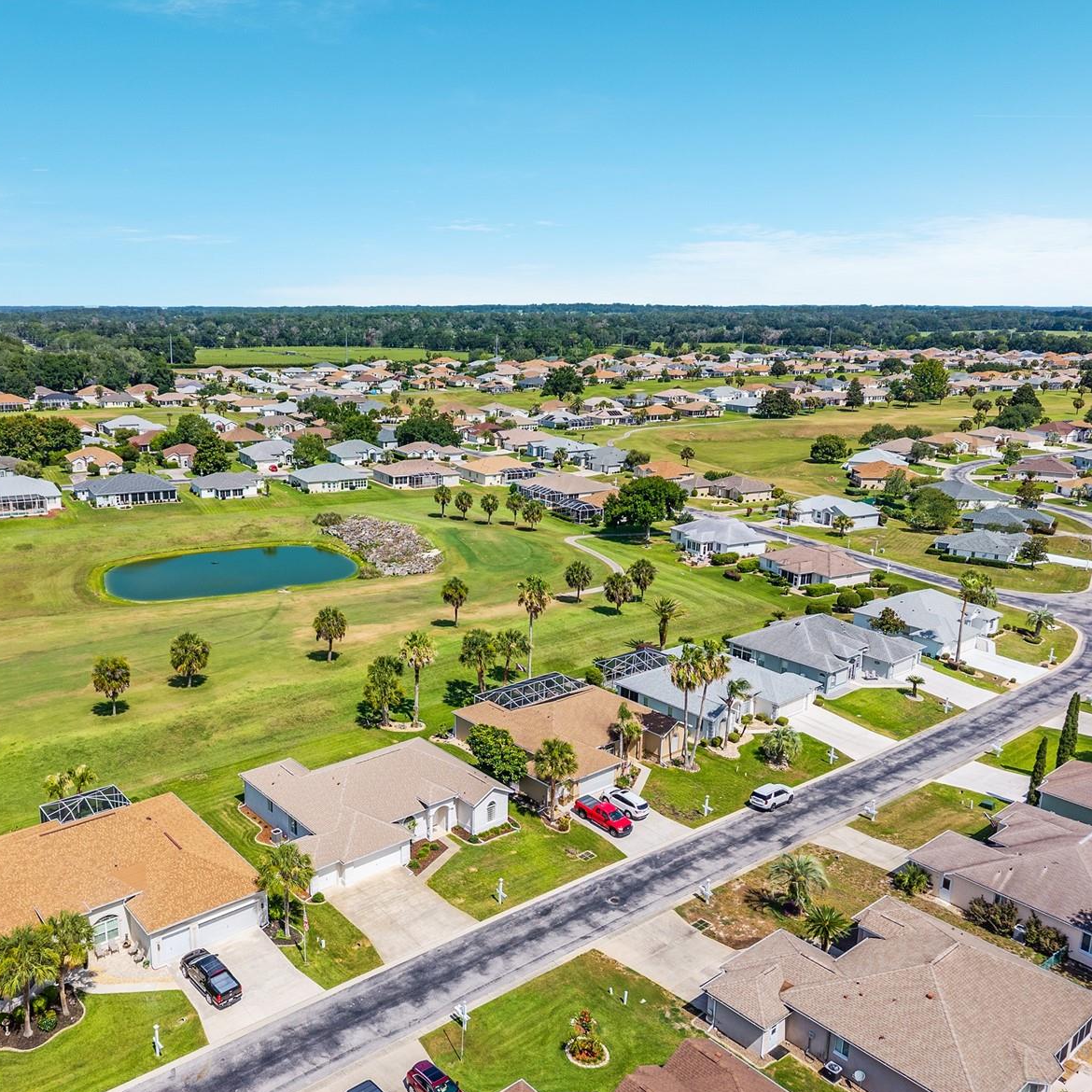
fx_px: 1035
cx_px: 421
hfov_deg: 55.1
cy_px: 544
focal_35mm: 29
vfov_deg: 55.6
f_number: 1.8
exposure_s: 1/3000
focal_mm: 8.67
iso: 110
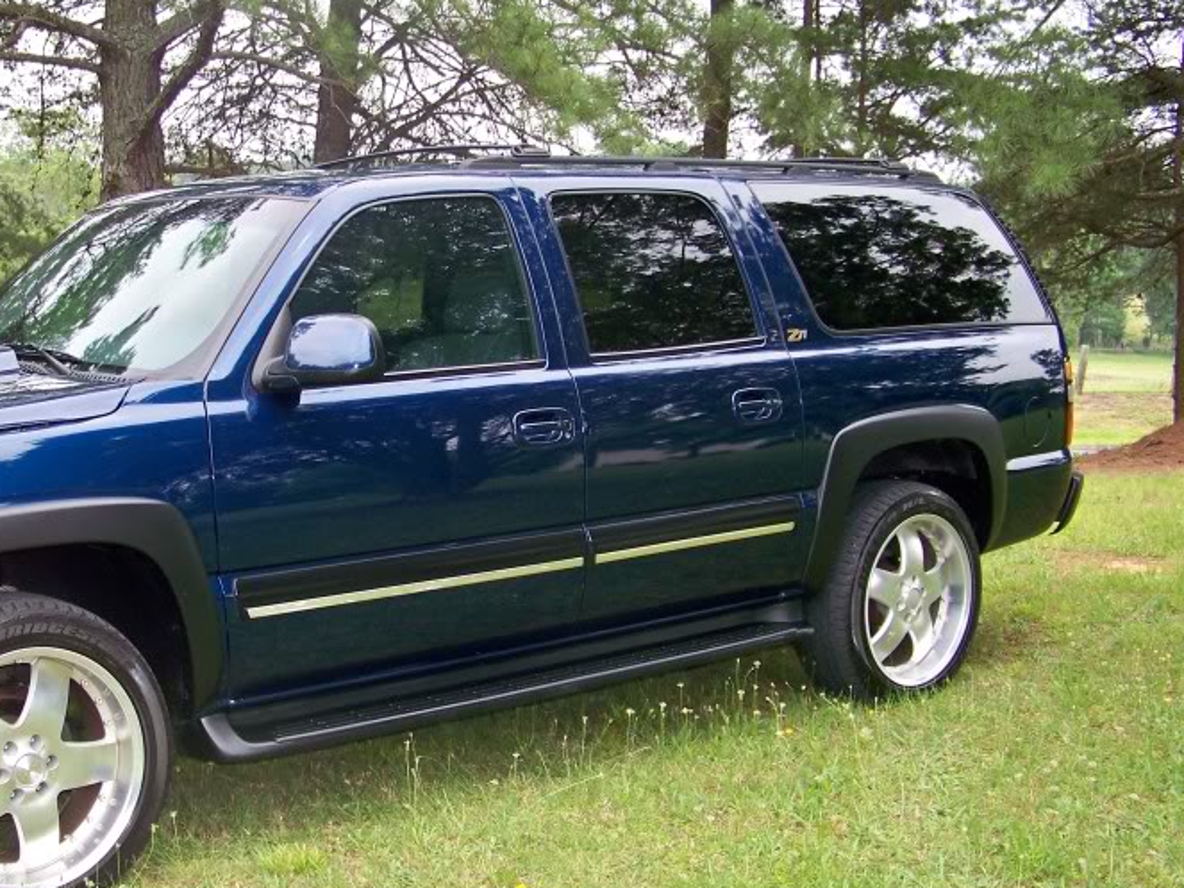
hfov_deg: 36.9
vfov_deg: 28.5
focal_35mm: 51
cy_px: 479
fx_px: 1744
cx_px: 345
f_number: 2.8
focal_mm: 5.85
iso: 80
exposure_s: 1/160
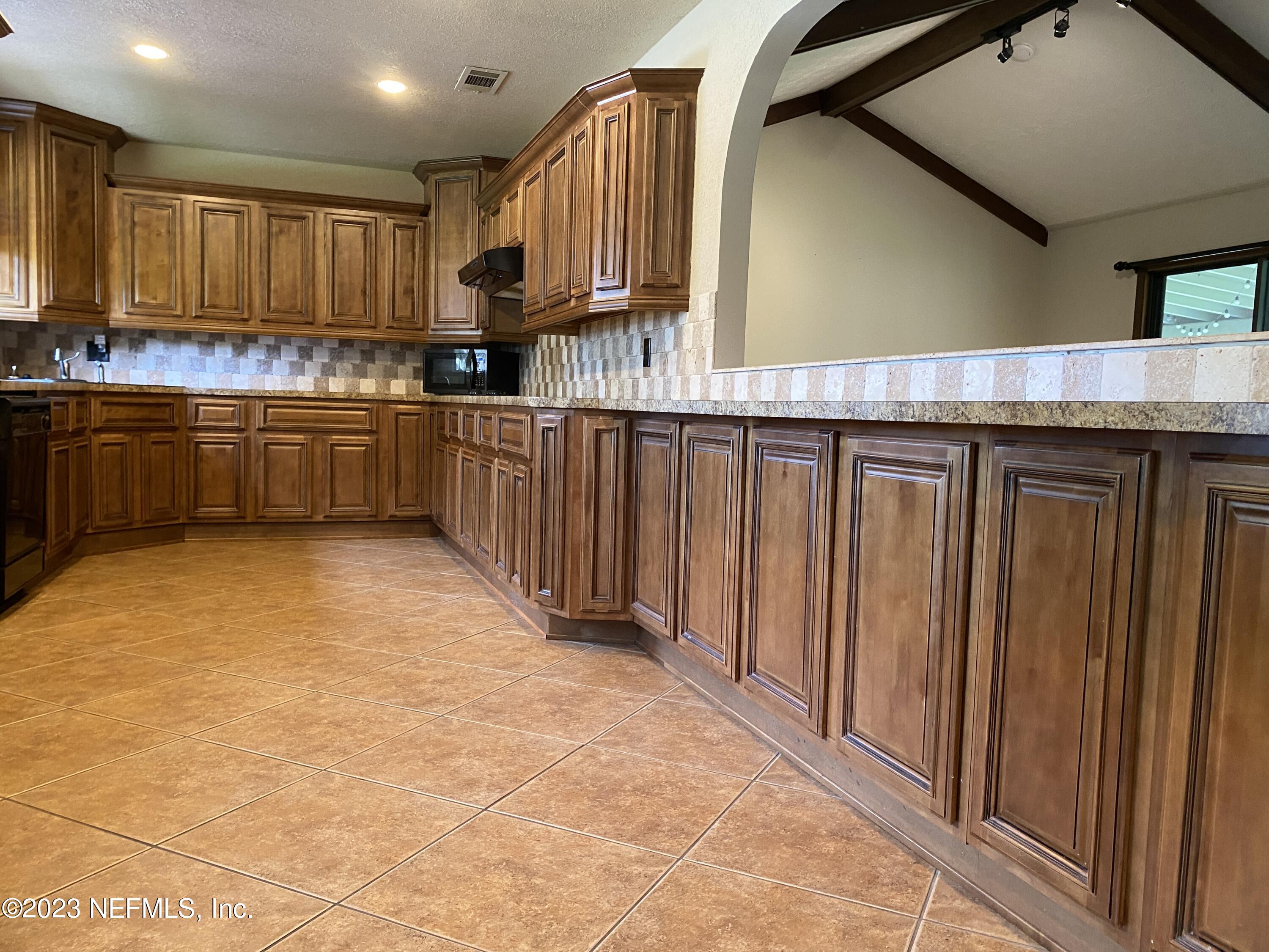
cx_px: 634
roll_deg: -2.6
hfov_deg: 67.3
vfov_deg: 53.1
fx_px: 953
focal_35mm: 26
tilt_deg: -4.1
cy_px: 476
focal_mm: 4.25
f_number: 1.8
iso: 250
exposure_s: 1/60
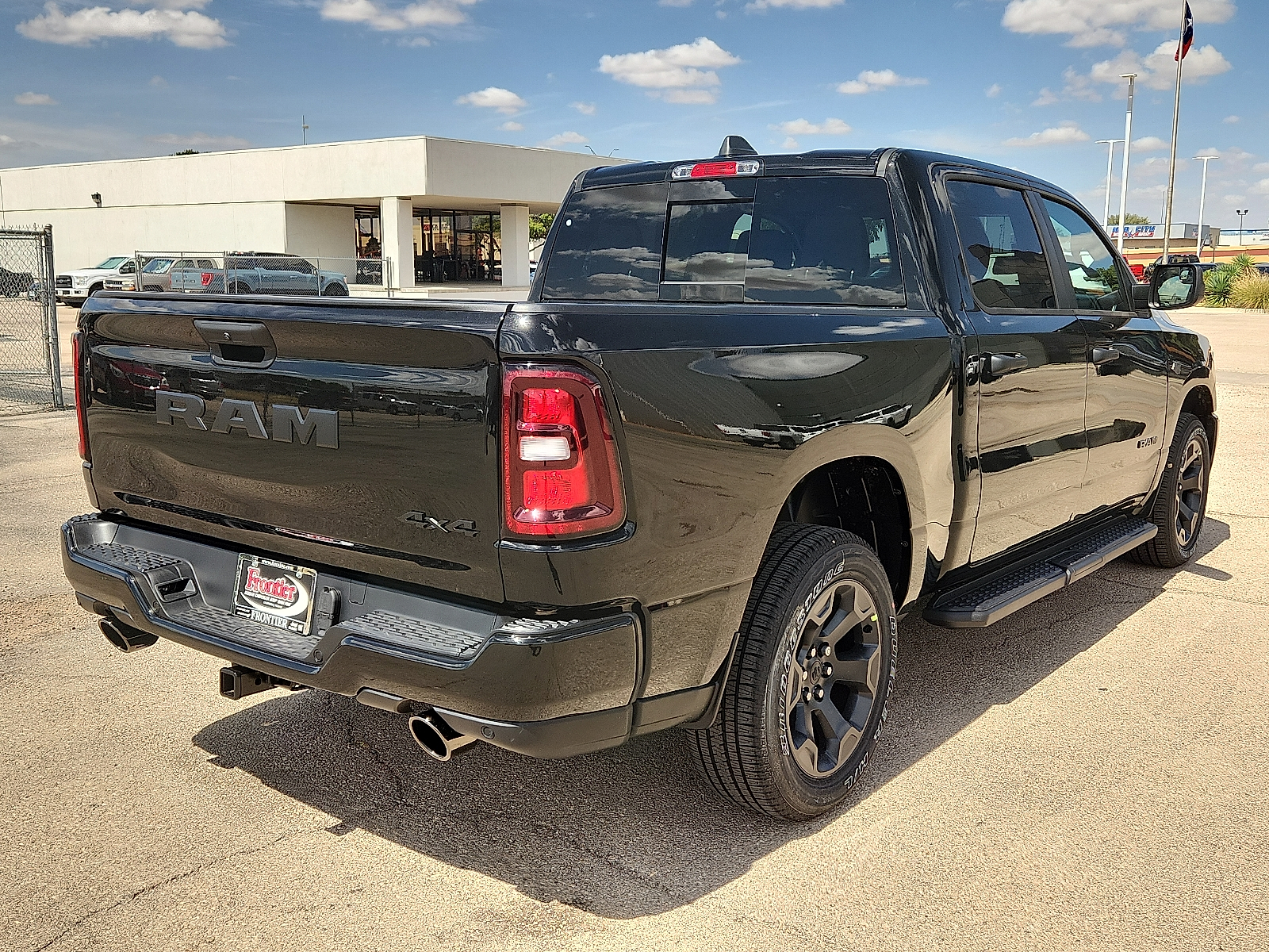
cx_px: 634
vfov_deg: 58.9
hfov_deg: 73.9
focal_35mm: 23
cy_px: 476
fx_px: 843
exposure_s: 1/1429
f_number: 1.8
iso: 50
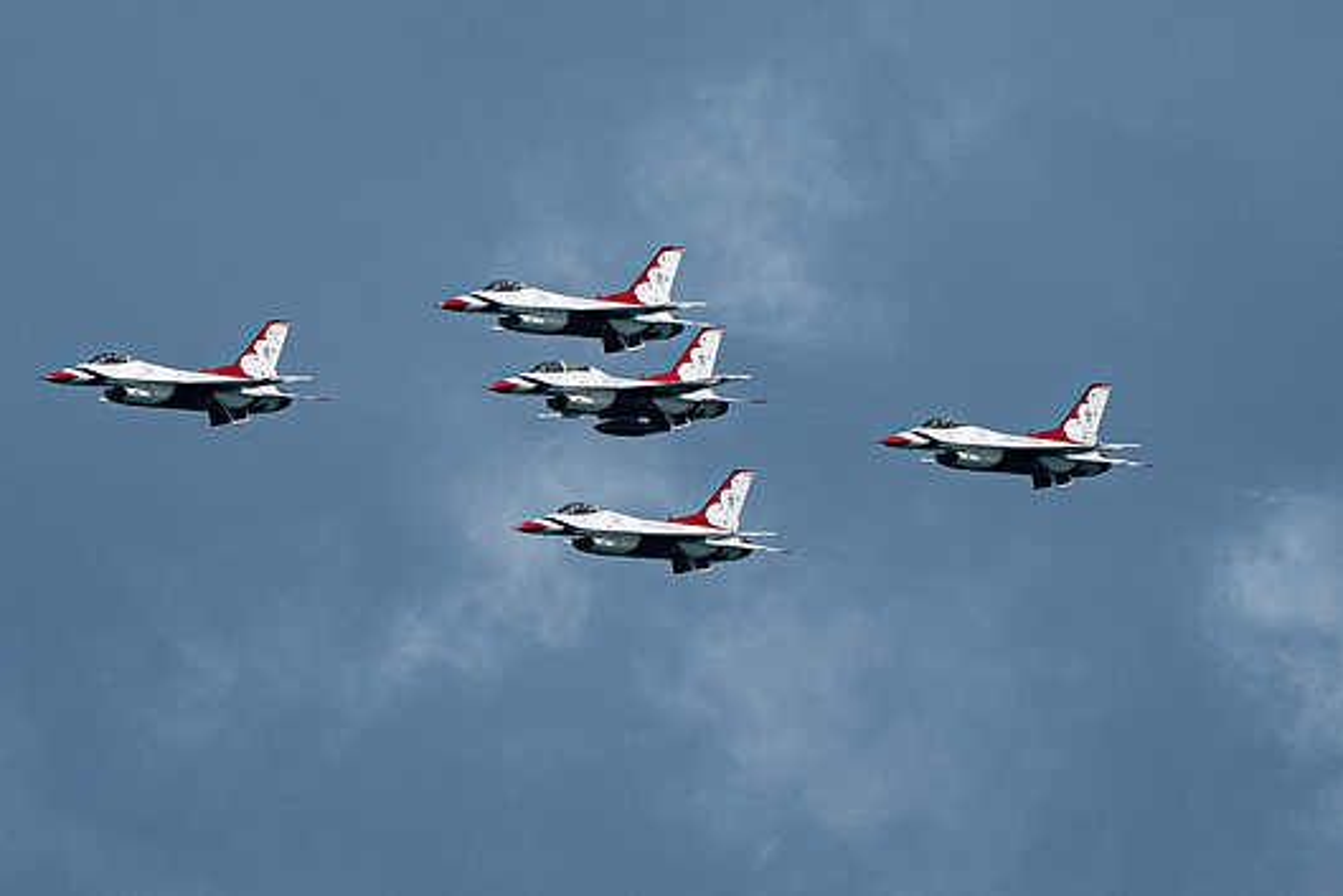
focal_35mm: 950
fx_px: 35448
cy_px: 439
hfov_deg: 2.2
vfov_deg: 1.4
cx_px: 318
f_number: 10
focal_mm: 400
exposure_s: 1/1600
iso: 800
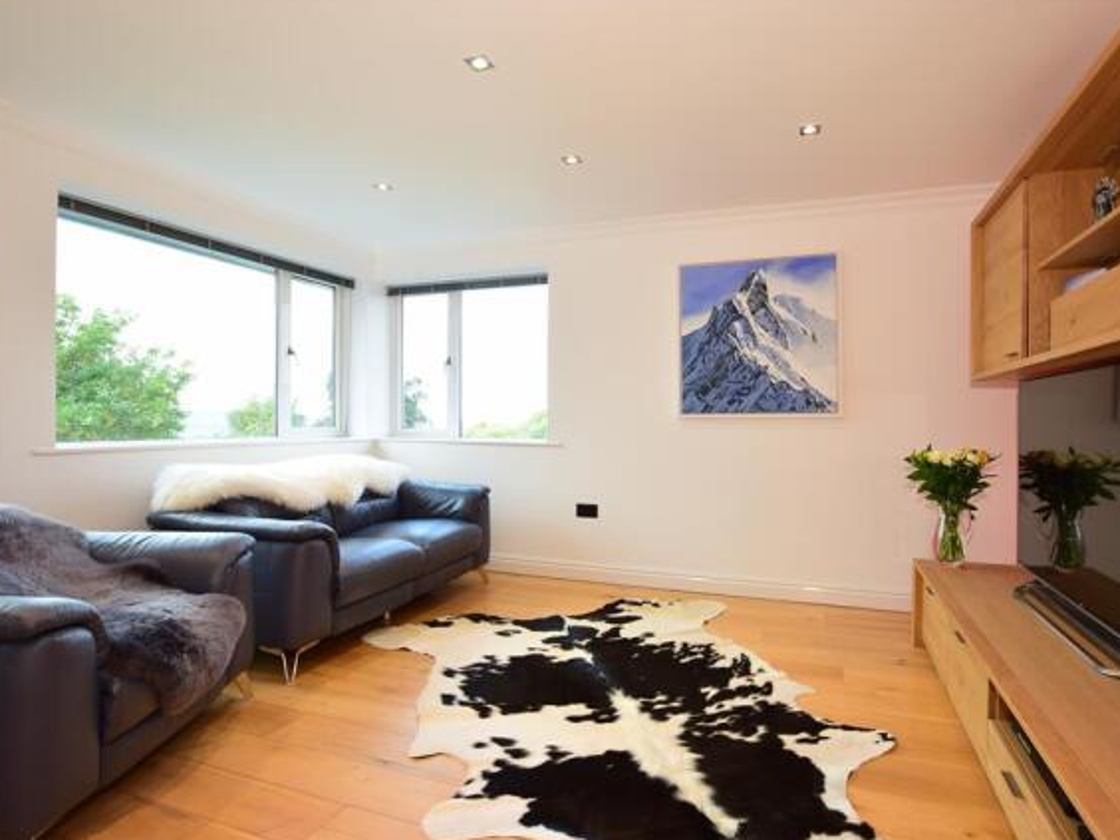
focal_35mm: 19
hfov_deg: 83.7
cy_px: 420
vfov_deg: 67.9
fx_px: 624
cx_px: 606
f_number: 5
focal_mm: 11.5
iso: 200
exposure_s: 1/40
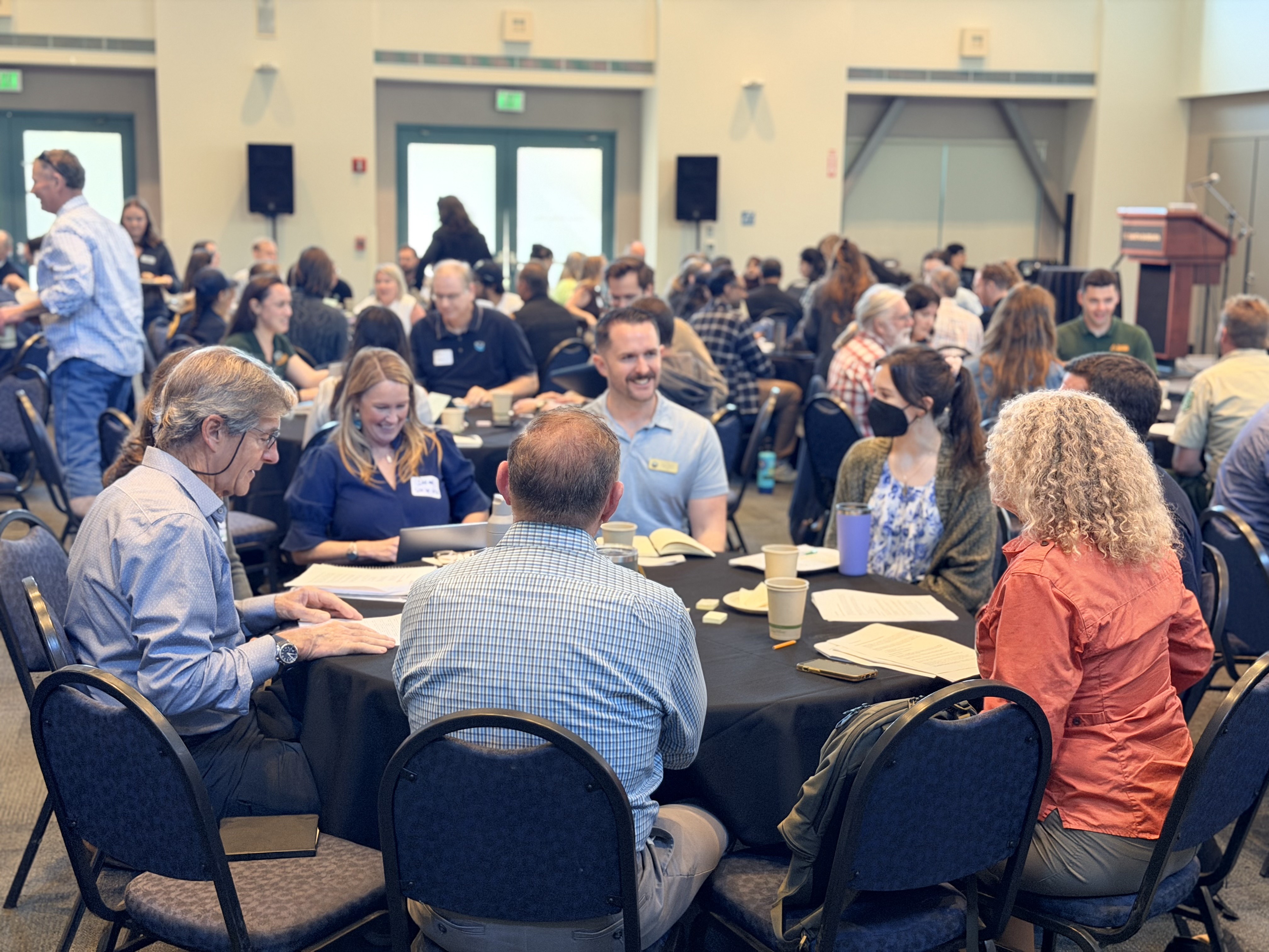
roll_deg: -0.5
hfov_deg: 39.7
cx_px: 634
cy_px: 476
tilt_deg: -8.8
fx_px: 1760
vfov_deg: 30.3
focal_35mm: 48
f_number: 1.78
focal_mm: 6.76
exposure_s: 1/36
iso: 250
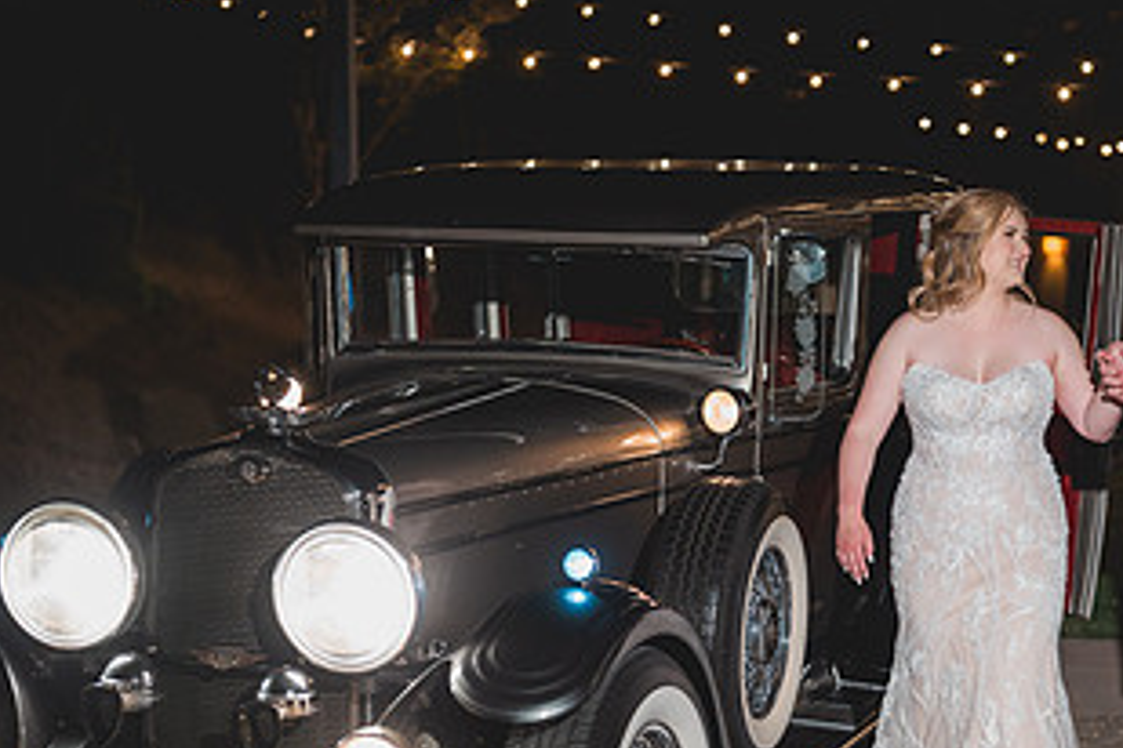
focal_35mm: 94
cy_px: 655
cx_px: 785
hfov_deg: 21.6
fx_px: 2932
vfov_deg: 14.4
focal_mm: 50
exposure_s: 1/100
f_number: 1.8
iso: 500
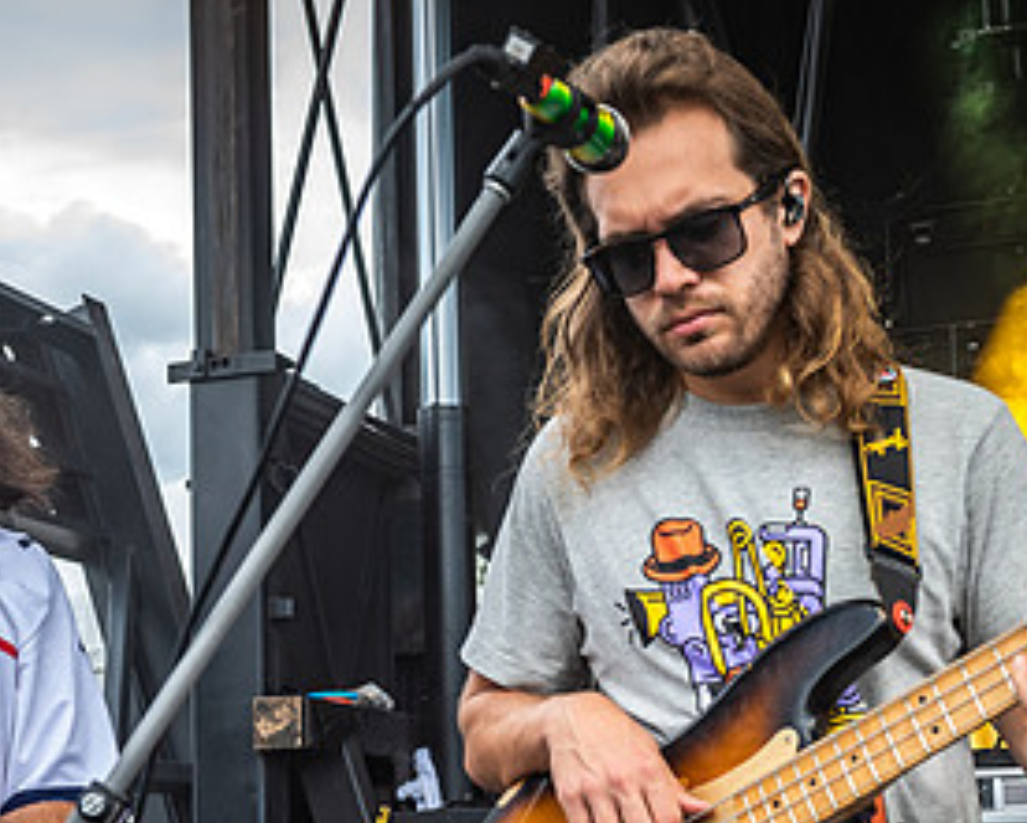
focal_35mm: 69
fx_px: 2098
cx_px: 543
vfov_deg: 21.8
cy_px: 680
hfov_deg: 27.5
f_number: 5
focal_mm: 35
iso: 400
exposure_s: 1/400
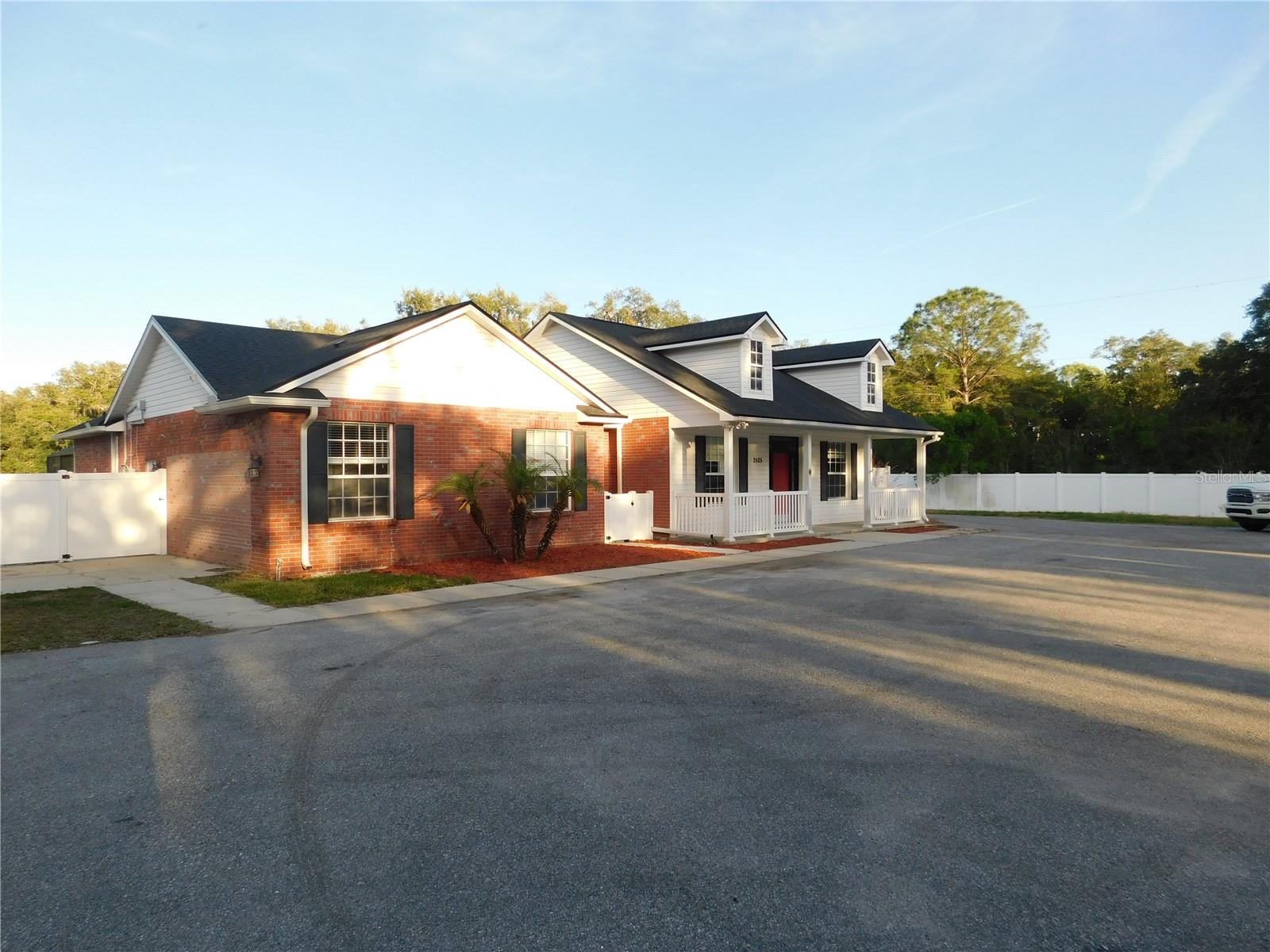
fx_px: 844
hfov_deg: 73.9
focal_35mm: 23
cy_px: 476
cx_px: 635
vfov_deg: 58.9
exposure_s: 1/400
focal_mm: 4
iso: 125
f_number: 3
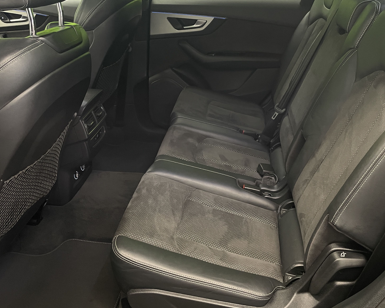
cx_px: 199
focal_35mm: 35
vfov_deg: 42.0
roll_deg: -0.4
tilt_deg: -22.0
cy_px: 120
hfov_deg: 51.5
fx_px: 399
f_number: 1.6
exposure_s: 1/50
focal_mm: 4.2
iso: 200
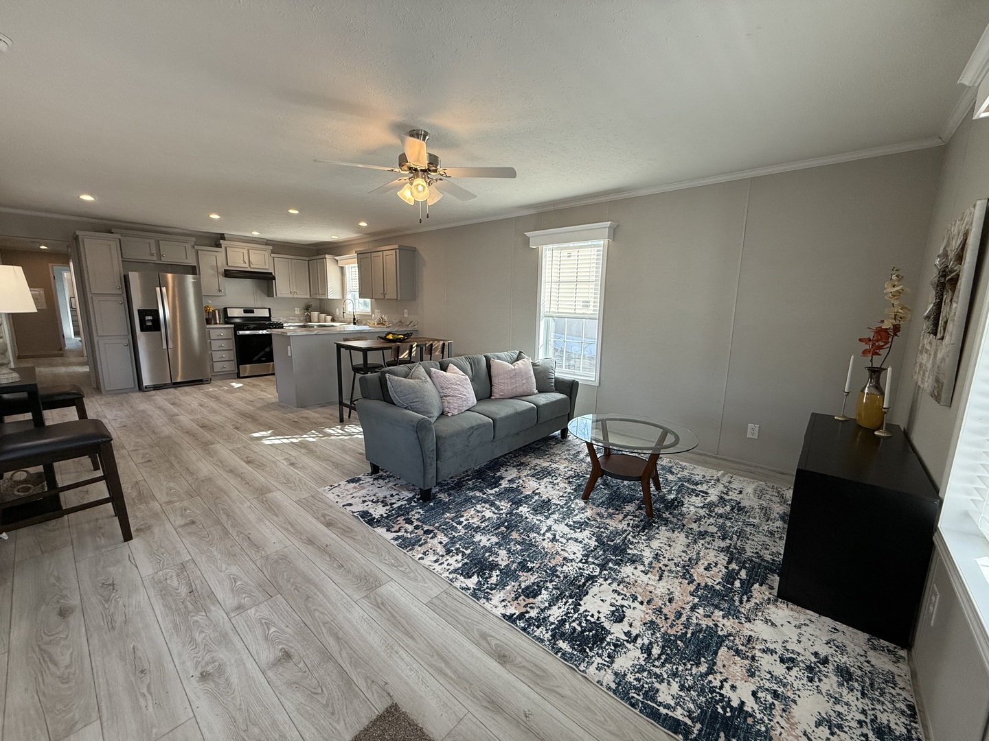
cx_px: 494
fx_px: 400
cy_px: 370
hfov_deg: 102.1
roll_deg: -0.7
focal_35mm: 14
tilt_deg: -9.6
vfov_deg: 85.7
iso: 160
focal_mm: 2.22
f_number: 2.2
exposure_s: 1/120
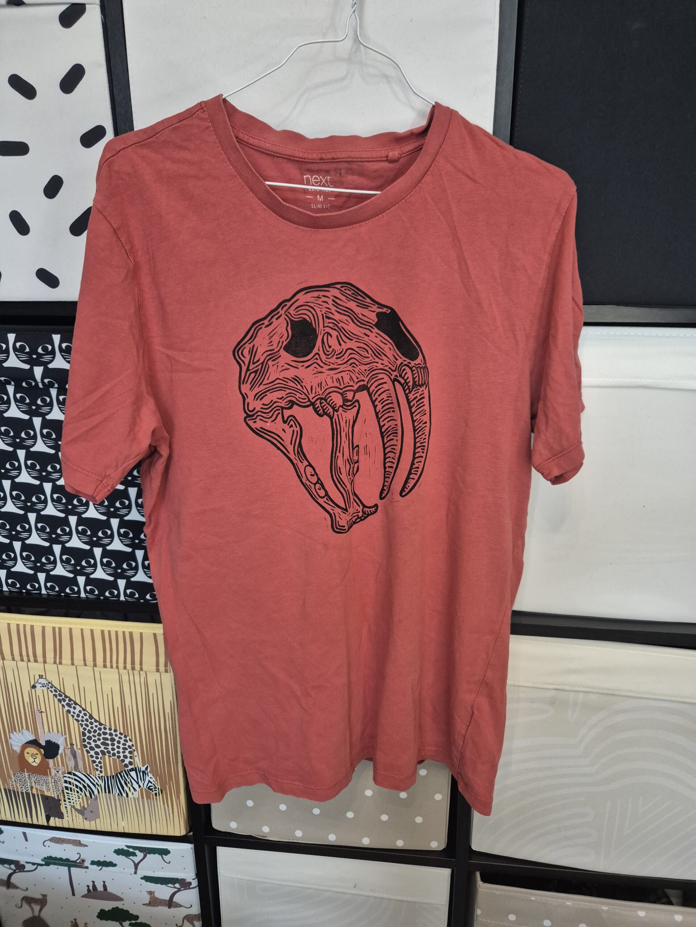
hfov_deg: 58.9
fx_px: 617
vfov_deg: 73.9
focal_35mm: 23
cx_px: 348
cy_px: 464
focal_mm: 5.4
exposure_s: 1/100
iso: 800
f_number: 1.8
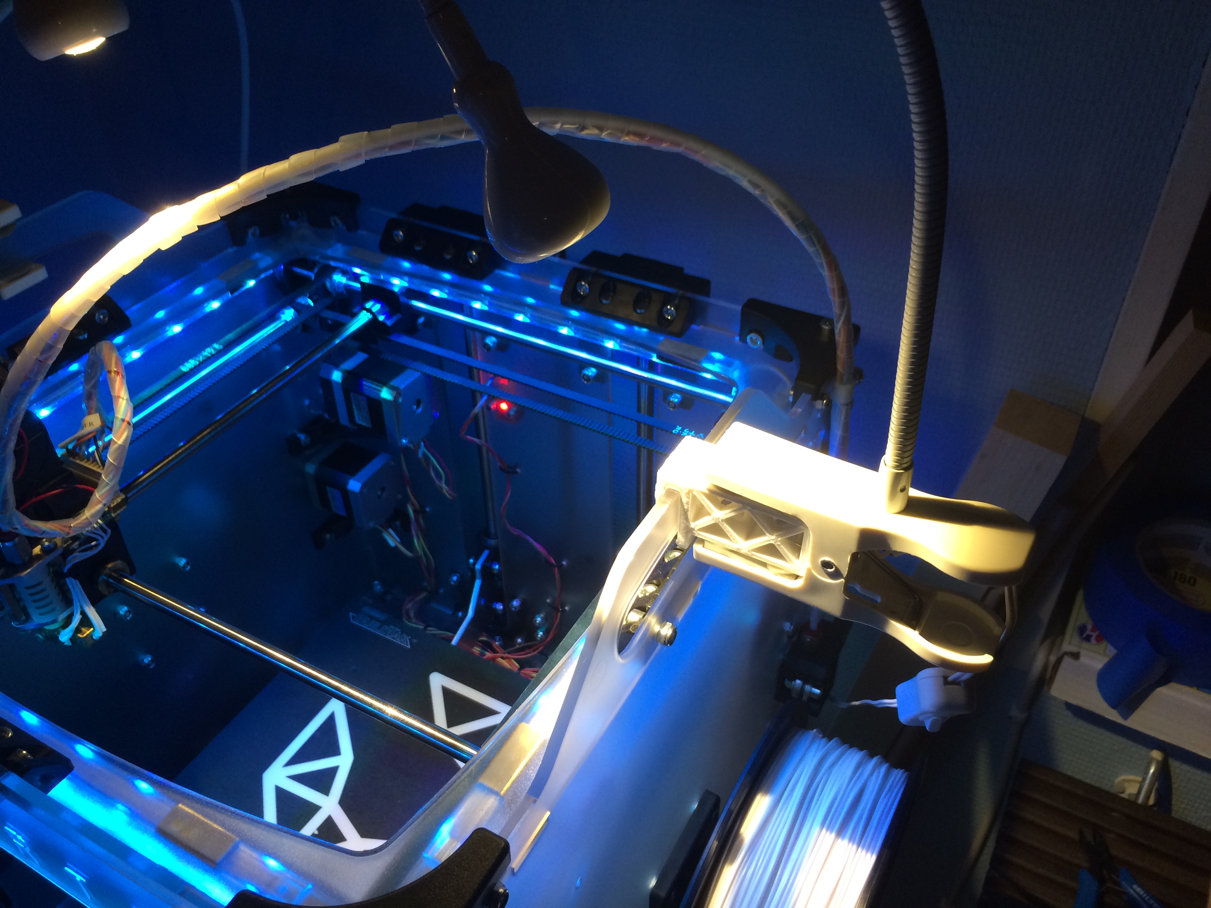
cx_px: 606
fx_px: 1015
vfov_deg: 48.2
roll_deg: +0.3
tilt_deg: -38.6
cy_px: 454
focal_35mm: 29
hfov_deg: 61.7
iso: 64
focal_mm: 4.15
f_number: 2.2
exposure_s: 1/33
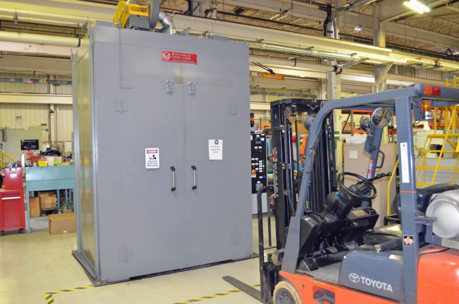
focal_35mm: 30
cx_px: 230
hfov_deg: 62.0
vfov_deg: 43.4
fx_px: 382
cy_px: 152
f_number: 3.8
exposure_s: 1/60
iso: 2000
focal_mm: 20
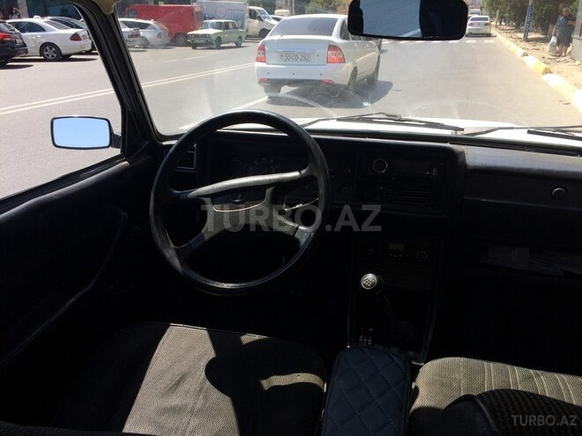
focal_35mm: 29
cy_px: 218
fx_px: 488
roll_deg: +1.5
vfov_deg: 48.2
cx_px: 291
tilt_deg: -23.1
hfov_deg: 61.7
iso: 32
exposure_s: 1/977
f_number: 2.2
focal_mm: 4.15
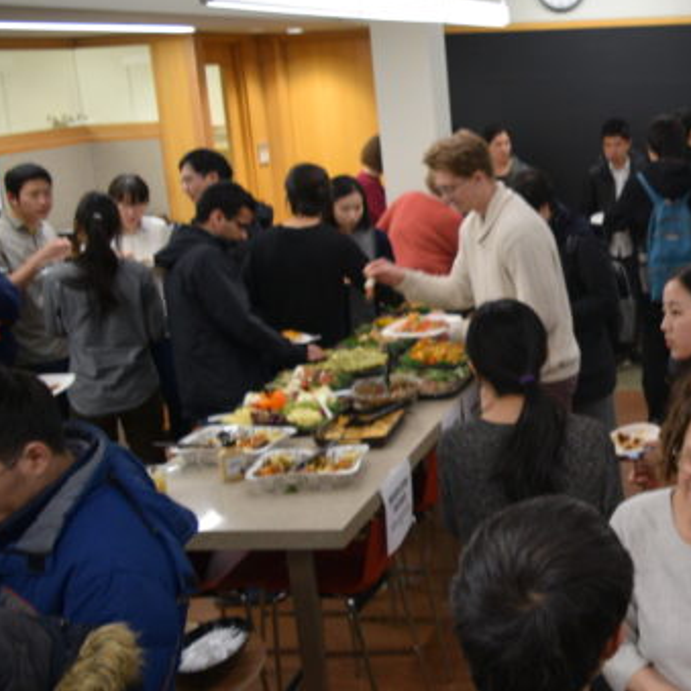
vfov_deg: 32.8
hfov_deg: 29.5
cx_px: 762
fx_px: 1174
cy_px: 365
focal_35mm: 52
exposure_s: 1/60
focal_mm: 18
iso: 800
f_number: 4
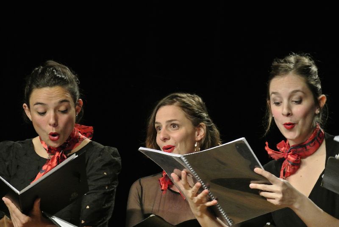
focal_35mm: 252
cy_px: 114
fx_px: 2375
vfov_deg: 5.5
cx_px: 170
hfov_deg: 8.2
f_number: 5.3
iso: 2000
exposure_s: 1/60
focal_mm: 93.5
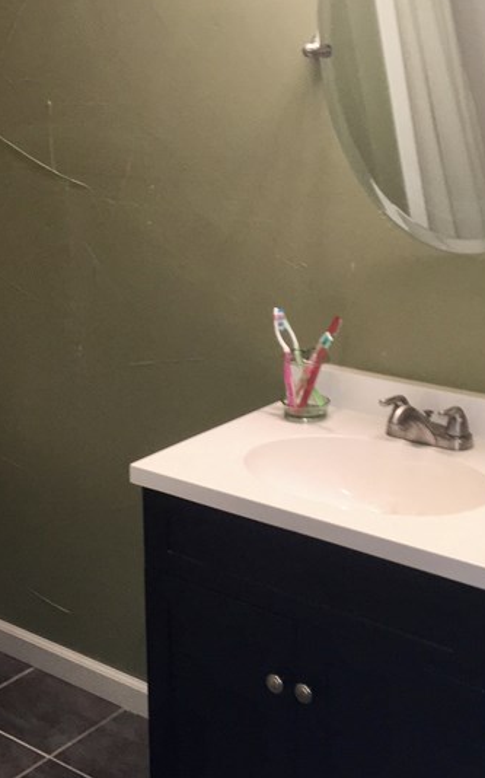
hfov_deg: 21.8
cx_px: 133
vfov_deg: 34.6
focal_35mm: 59
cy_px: 383
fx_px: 1250
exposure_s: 1/30
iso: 80
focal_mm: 4.15
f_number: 2.2
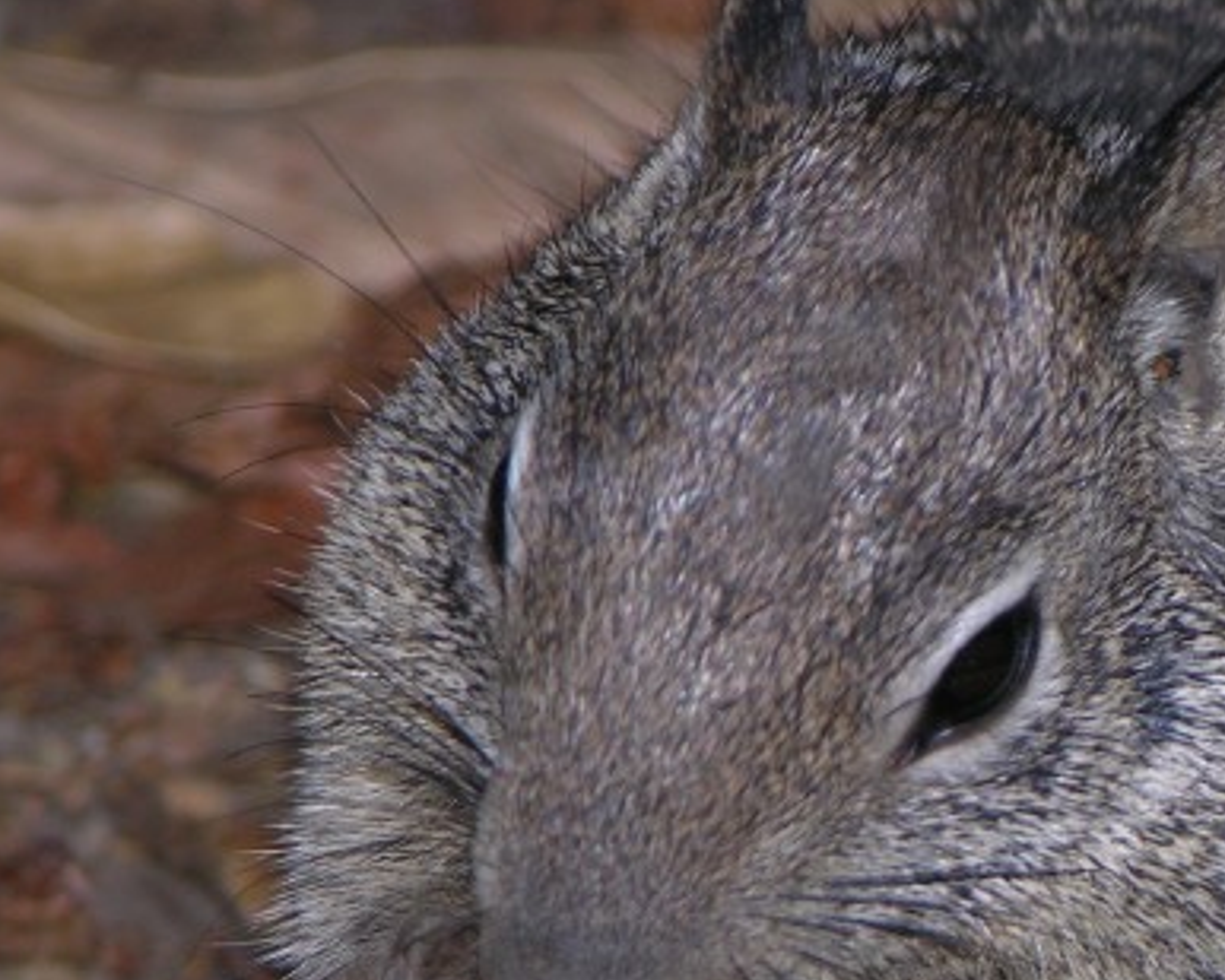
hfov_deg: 2.8
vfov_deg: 2.2
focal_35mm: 699
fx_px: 25349
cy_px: 945
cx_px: 1390
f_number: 4.2
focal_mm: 67.7
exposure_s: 1/253
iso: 50
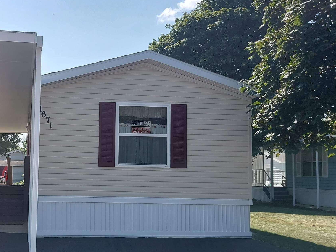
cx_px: 89
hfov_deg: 40.2
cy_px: 146
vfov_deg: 31.5
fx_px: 446
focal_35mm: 46
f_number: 2
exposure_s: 1/1147
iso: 50
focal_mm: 4.6
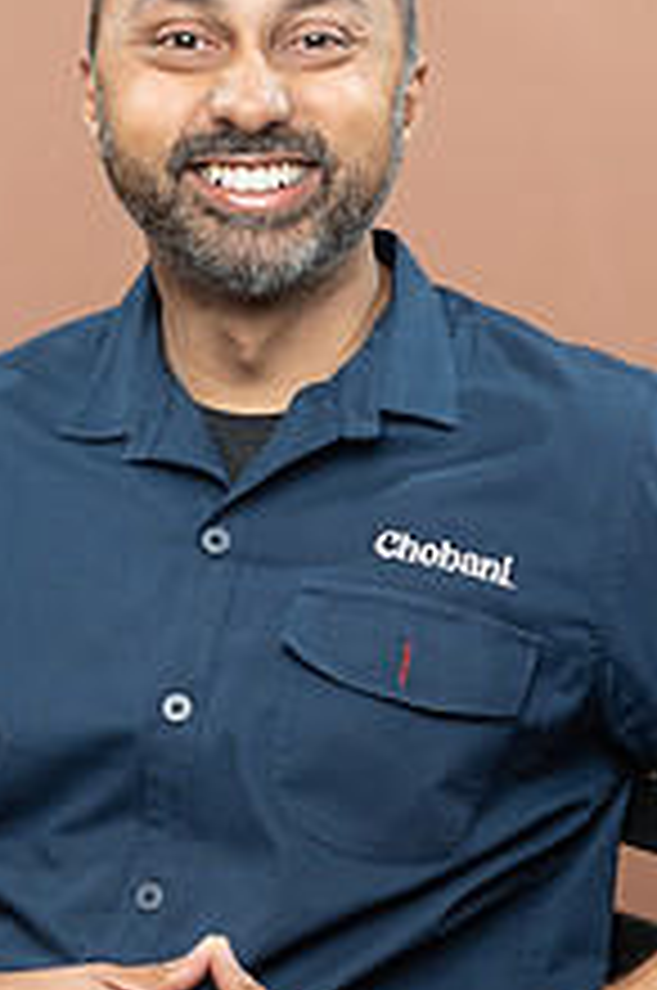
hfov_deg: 8.1
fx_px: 4668
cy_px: 630
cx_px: 292
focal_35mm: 170
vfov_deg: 12.1
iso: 320
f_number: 4
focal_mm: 83
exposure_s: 1/160
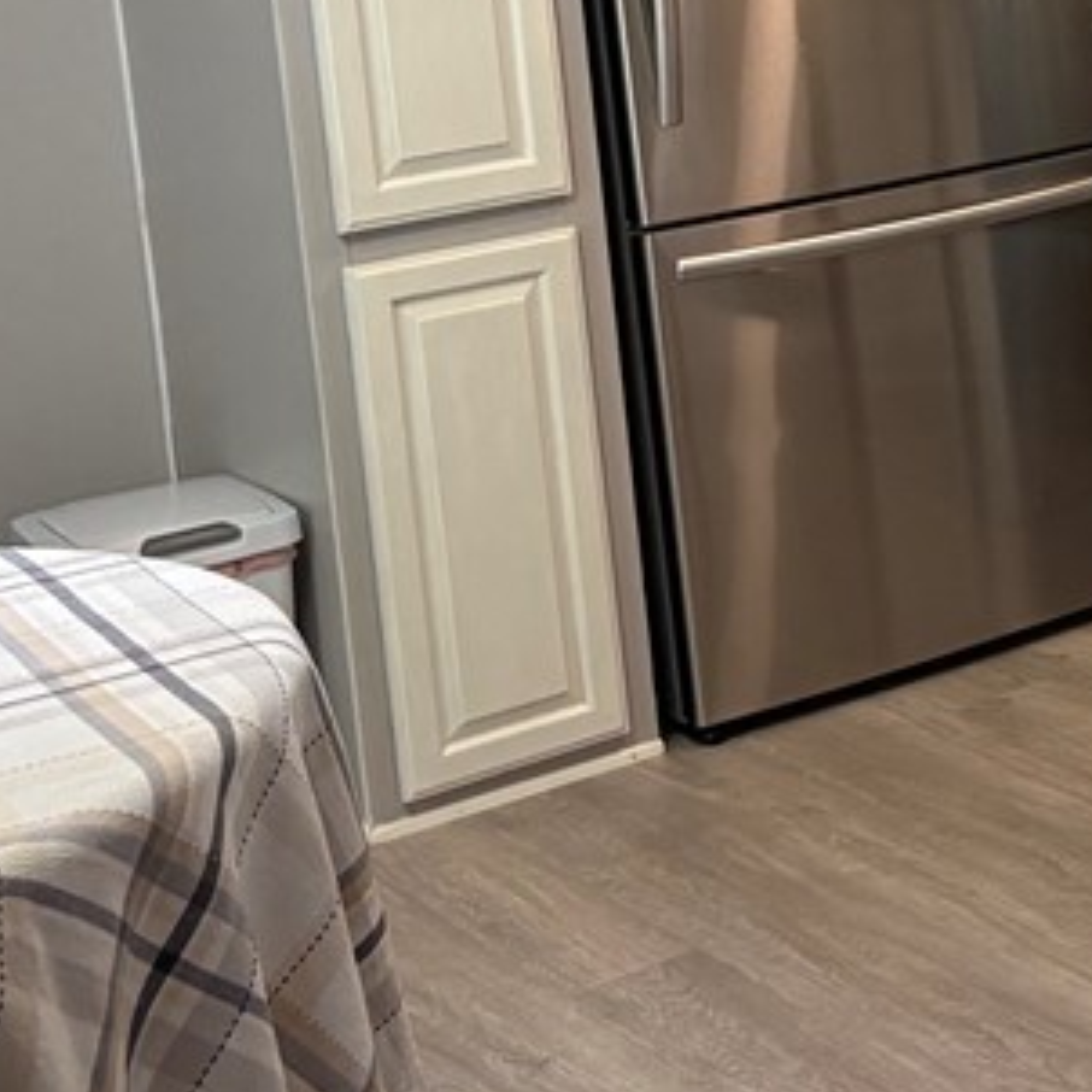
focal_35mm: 78
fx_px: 2784
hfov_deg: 19.8
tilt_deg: -5.6
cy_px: -25
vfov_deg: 21.3
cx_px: 1551
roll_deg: +4.4
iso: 200
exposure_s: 1/60
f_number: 1.6
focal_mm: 5.96
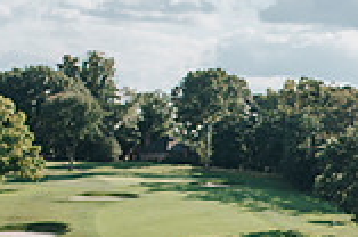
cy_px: 281
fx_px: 1449
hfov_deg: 13.4
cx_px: 520
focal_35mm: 146
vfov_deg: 9.2
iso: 100
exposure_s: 1/1250
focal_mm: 35
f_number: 3.2
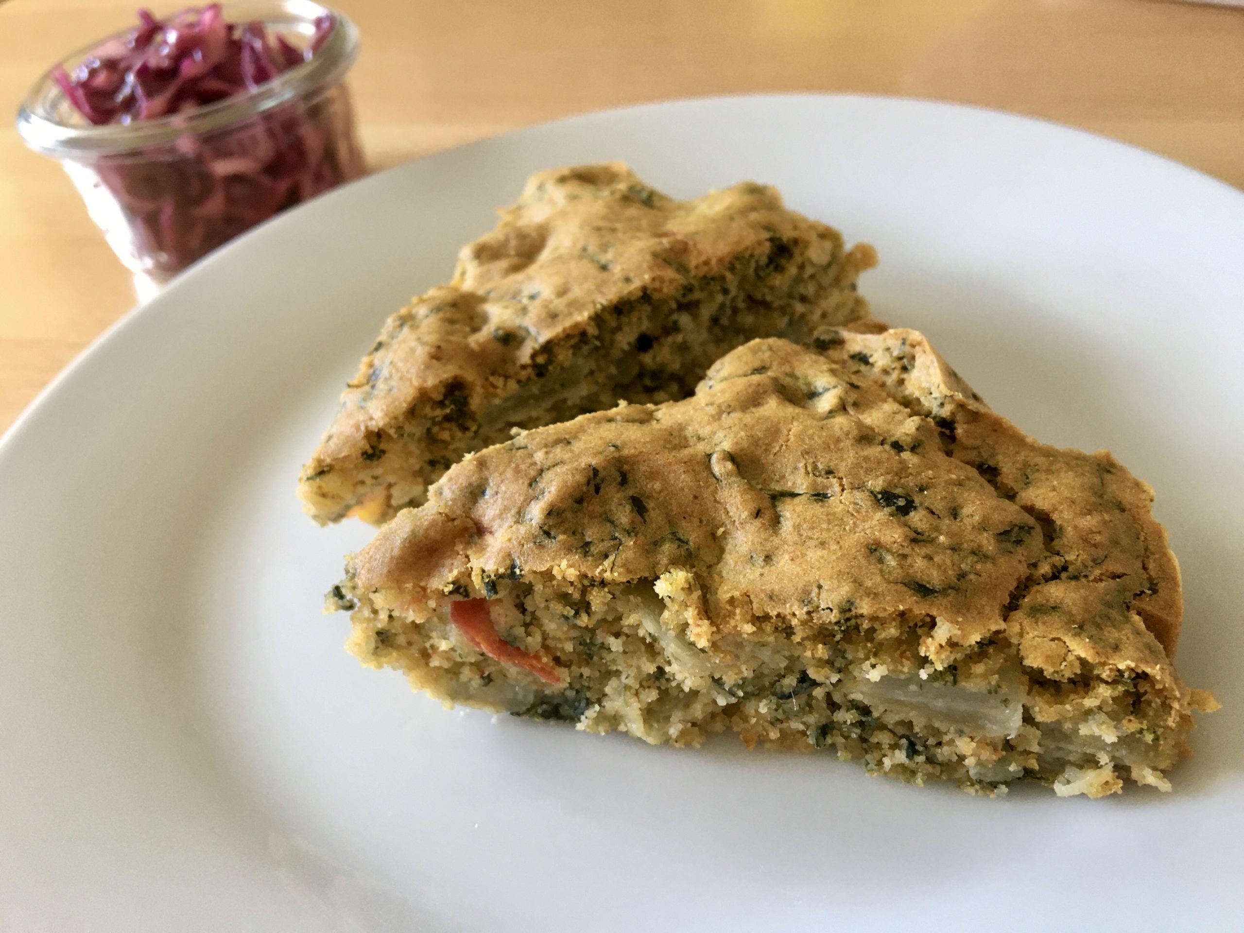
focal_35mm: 29
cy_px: 466
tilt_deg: -40.1
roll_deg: +10.4
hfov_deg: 61.7
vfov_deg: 48.2
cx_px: 622
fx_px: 1042
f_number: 2.2
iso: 100
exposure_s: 1/33
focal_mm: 4.15
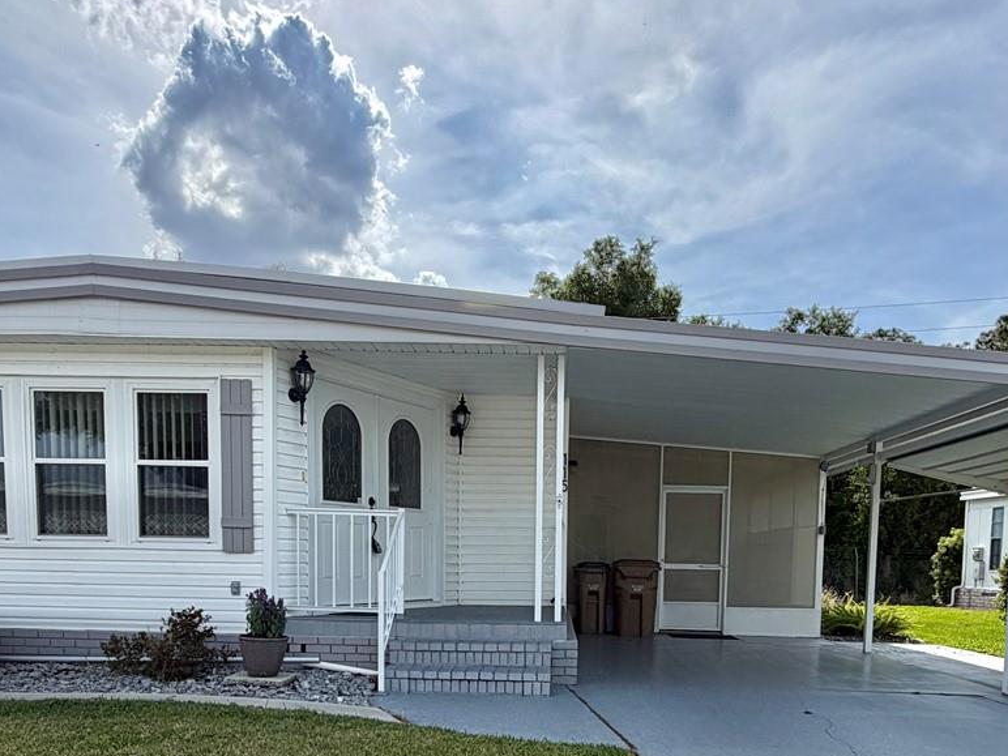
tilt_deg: -5.1
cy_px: 629
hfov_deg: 61.6
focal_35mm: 29
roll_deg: +0.0
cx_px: 538
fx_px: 844
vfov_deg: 45.2
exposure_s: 1/1431
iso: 20
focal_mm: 2.22
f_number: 2.2
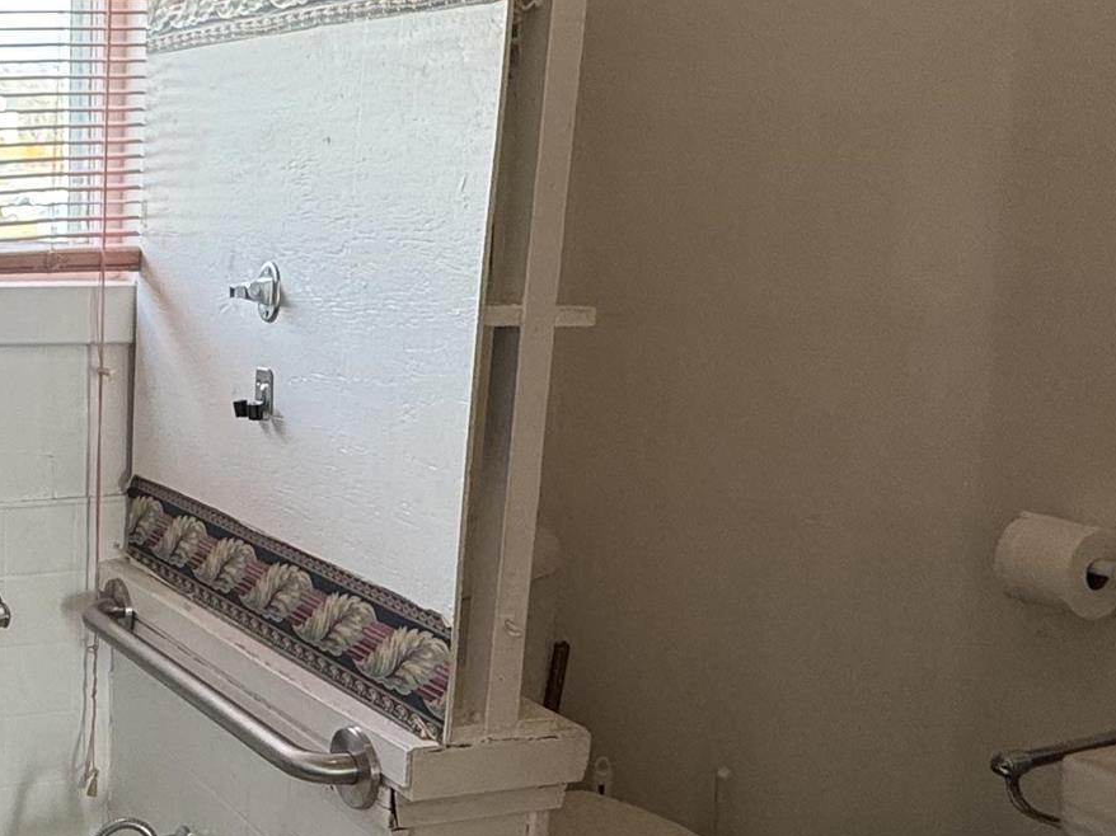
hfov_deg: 35.9
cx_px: 57
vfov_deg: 29.7
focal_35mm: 49
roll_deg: -0.8
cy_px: 415
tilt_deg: -7.7
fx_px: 1579
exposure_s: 1/99
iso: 50
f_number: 2.2
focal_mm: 2.22
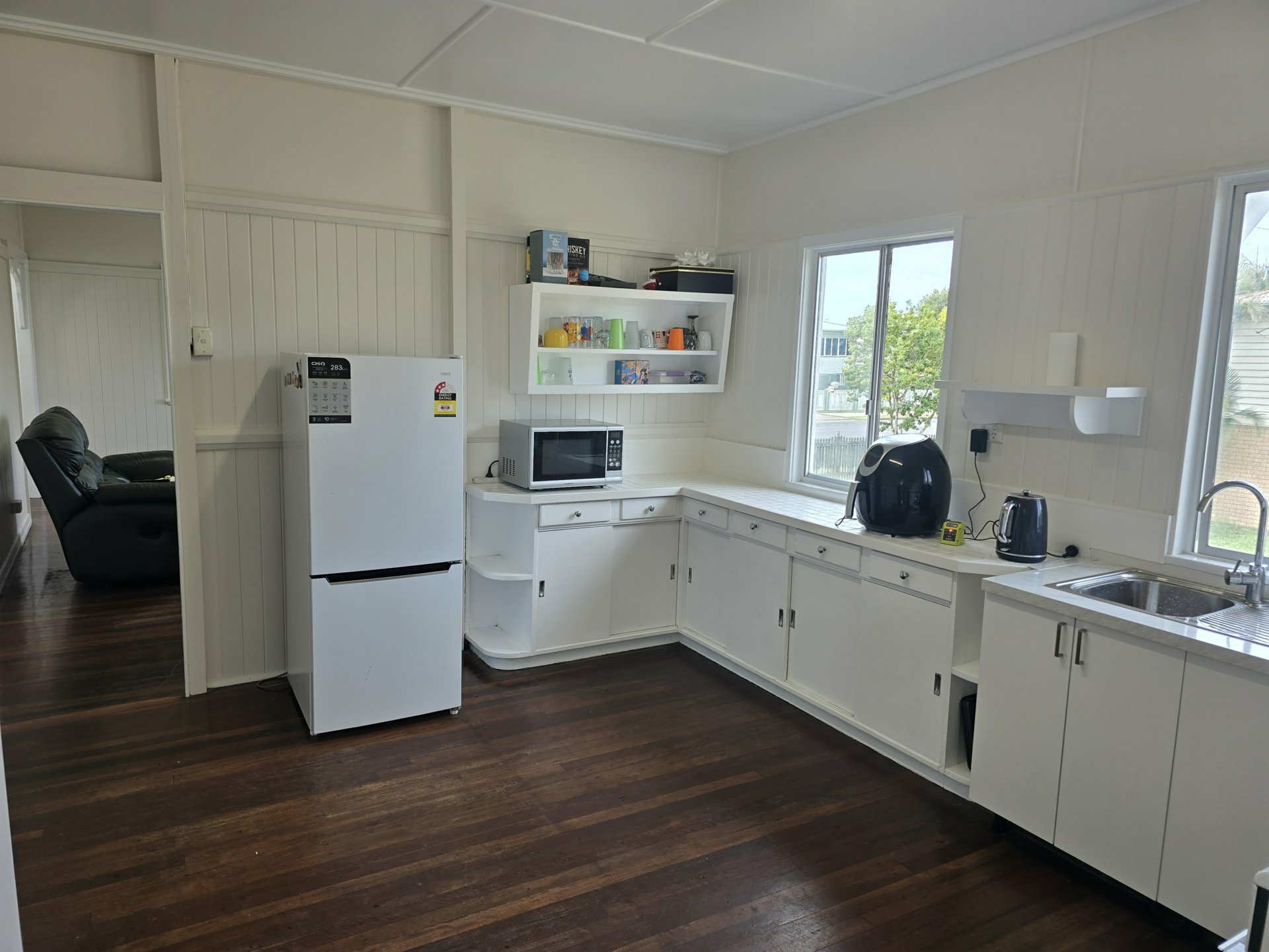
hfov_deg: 73.9
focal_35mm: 23
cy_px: 476
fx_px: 843
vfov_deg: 58.9
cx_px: 634
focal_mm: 6.3
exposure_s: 1/100
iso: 25
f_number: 1.7
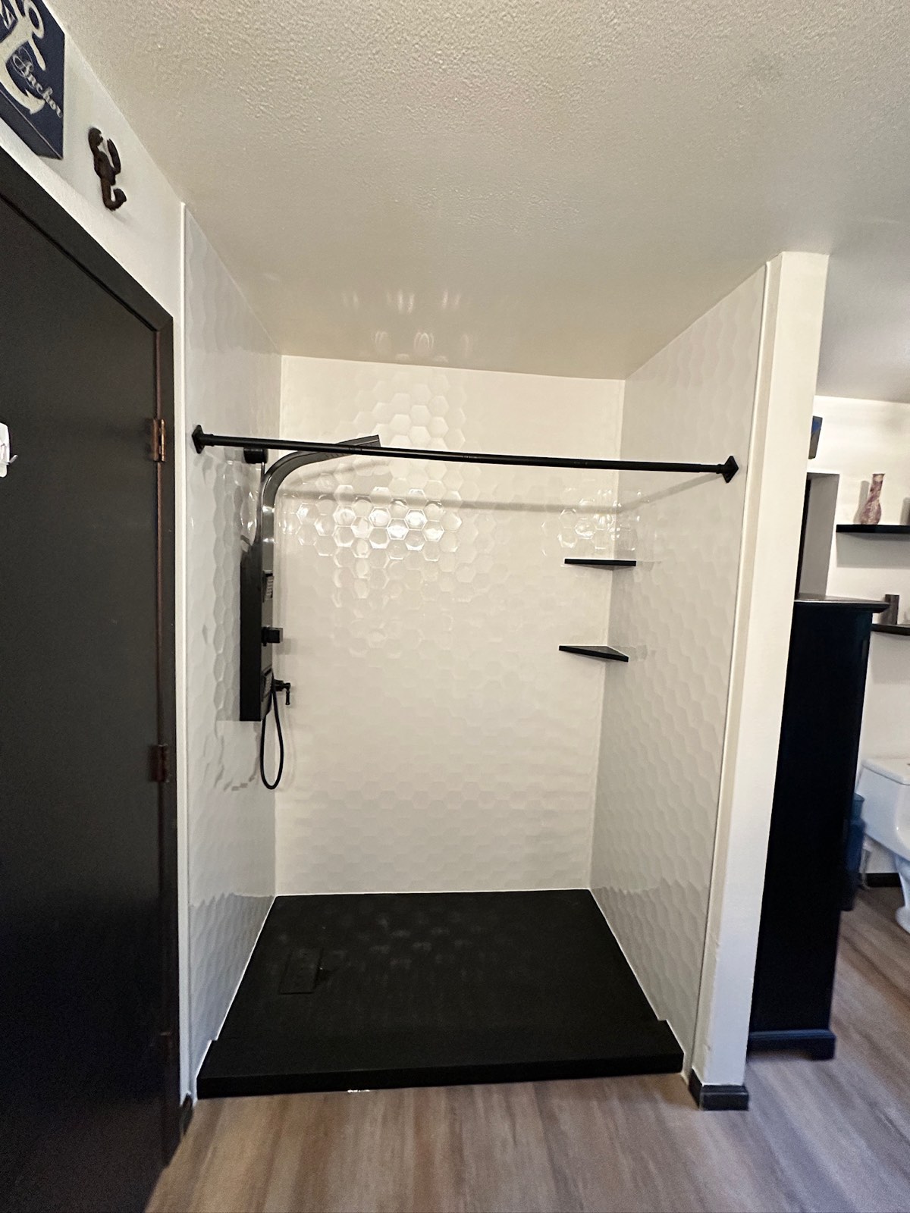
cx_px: 455
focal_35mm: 14
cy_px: 606
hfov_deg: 85.7
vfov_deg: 102.1
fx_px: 491
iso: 500
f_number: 2.2
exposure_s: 1/60
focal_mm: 2.22
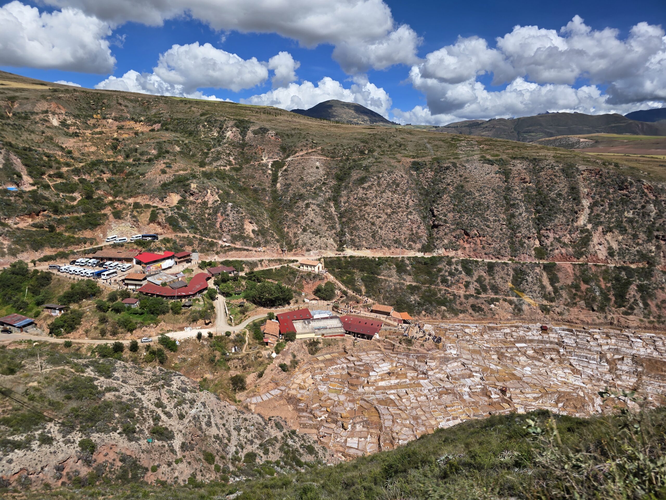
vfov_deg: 58.9
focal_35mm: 23
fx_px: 443
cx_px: 333
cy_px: 250
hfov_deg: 73.9
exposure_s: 1/321
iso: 12
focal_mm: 6.3
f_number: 1.7
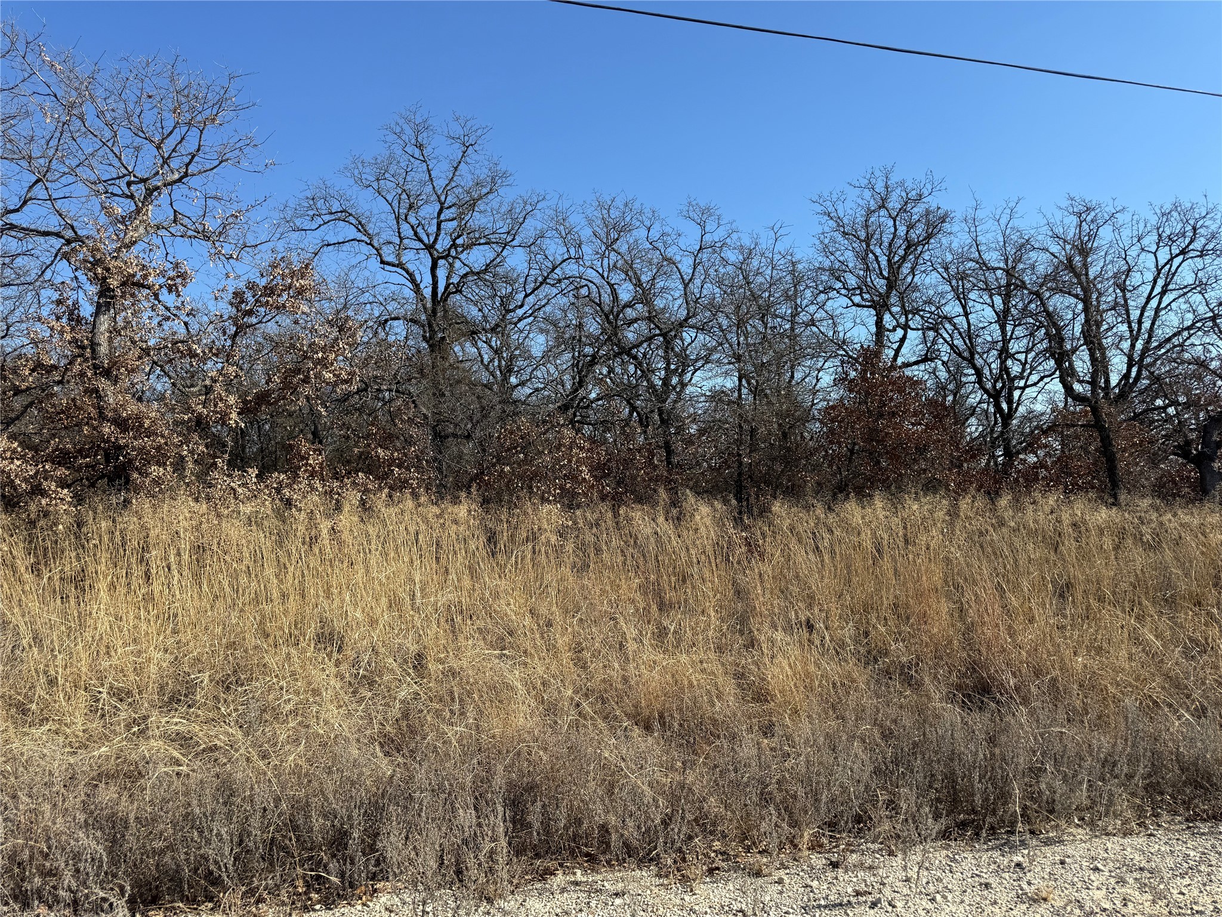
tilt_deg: +1.9
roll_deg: +0.5
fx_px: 847
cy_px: 458
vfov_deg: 56.8
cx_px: 611
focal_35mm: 24
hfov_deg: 71.6
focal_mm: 6.76
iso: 80
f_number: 1.78
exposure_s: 1/3953
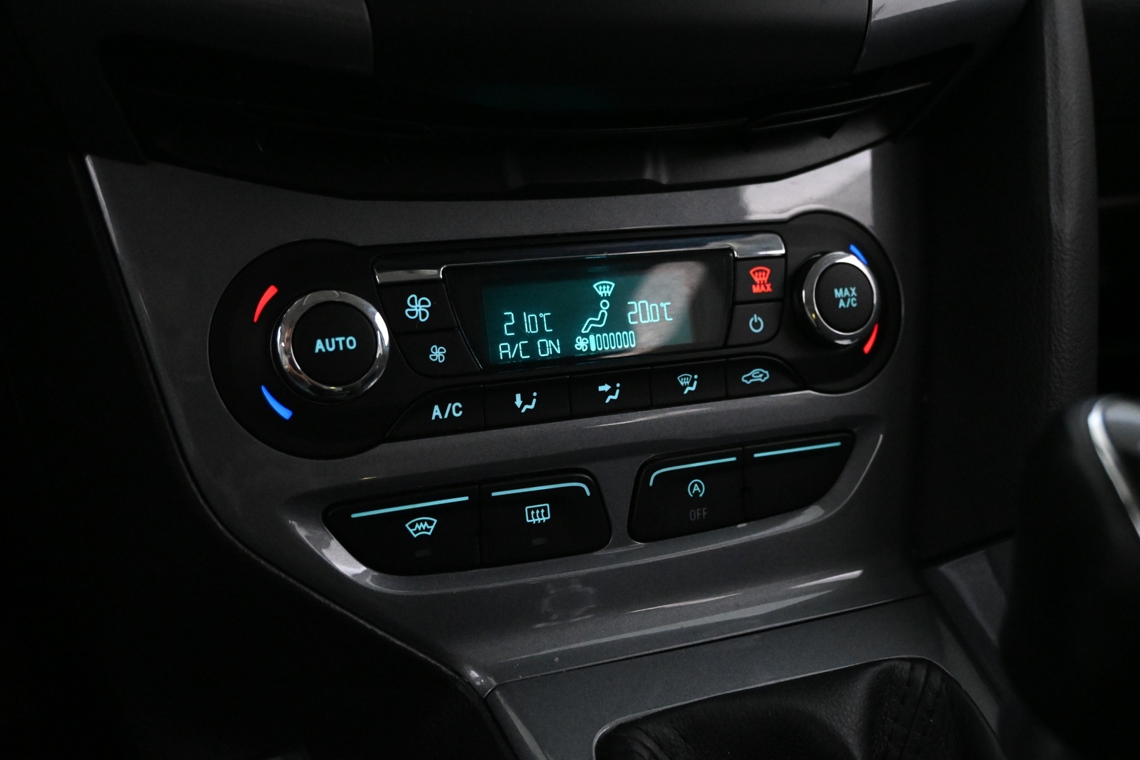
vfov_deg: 36.2
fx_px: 1164
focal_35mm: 37
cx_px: 570
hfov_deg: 52.2
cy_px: 380
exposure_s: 1/40
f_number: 4.2
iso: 5600
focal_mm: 24.5
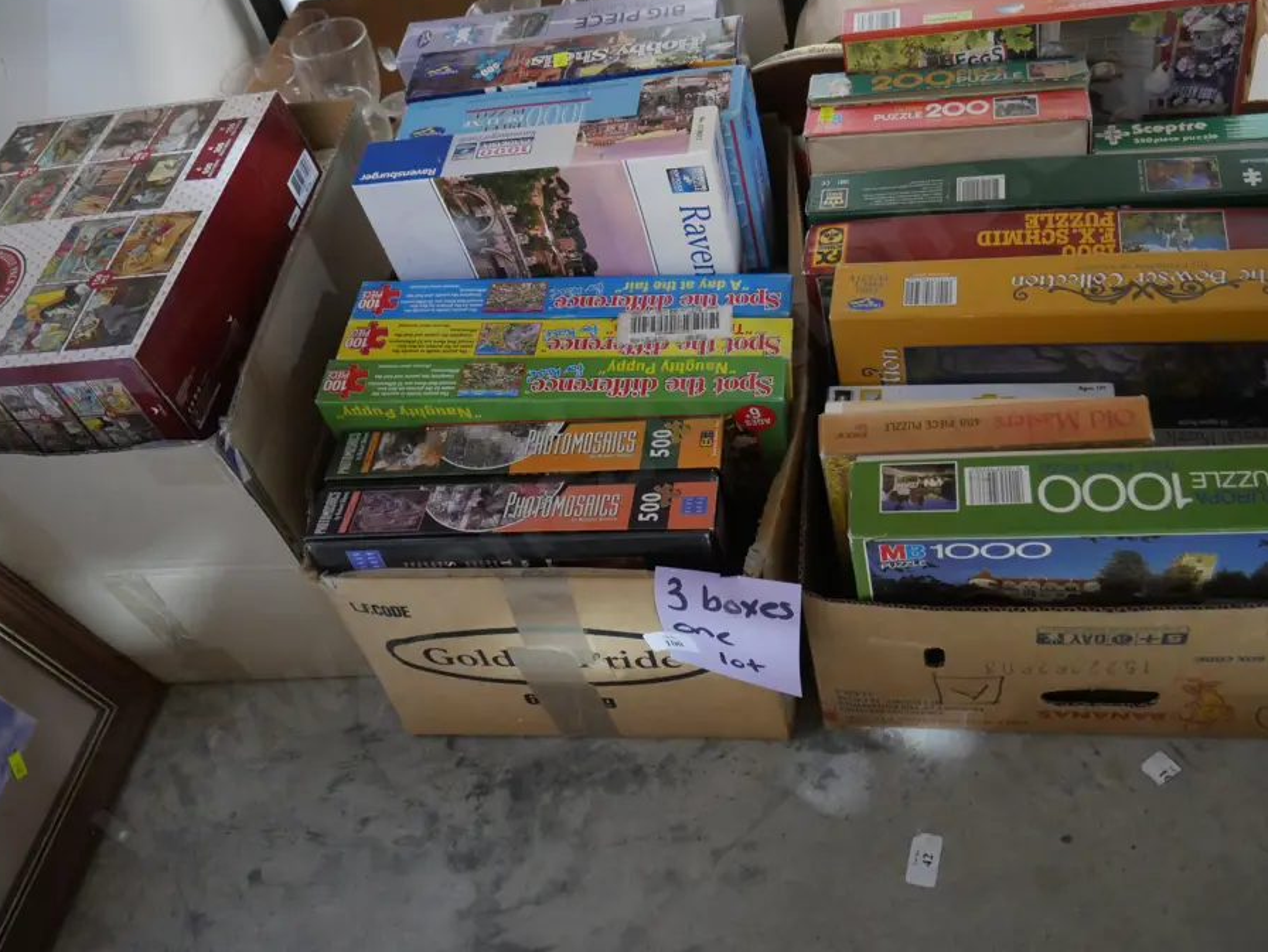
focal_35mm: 32
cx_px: 685
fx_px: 1173
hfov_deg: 56.7
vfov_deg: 44.1
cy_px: 410
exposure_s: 1/60
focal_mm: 14
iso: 3200
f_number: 3.5
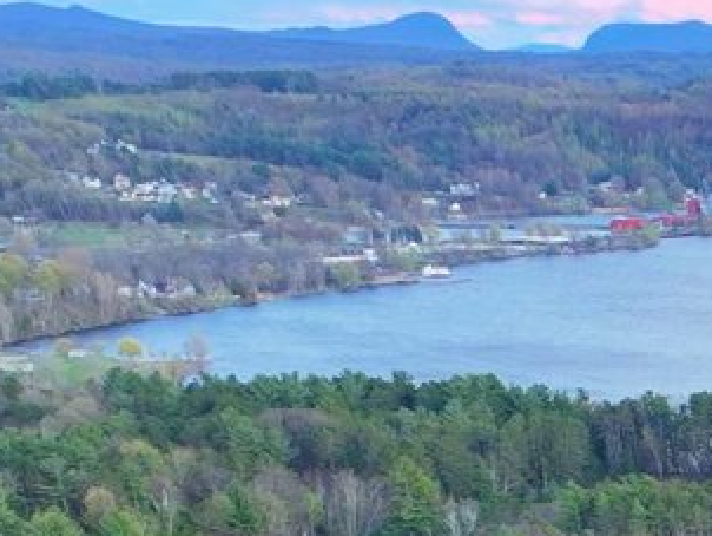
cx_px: 1535
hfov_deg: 12.9
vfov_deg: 10.3
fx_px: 2614
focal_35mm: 127
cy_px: 1240
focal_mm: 12.29
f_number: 2.8
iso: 140
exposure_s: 1/30
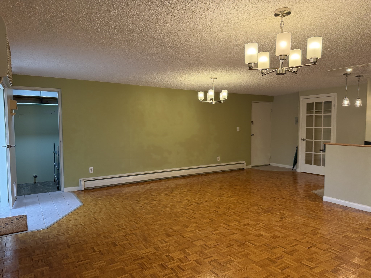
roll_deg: +0.2
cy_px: 139
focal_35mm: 24
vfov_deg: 56.8
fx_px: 257
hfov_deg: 71.6
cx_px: 186
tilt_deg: -3.5
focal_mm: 6.76
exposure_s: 1/170
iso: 200
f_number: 1.78
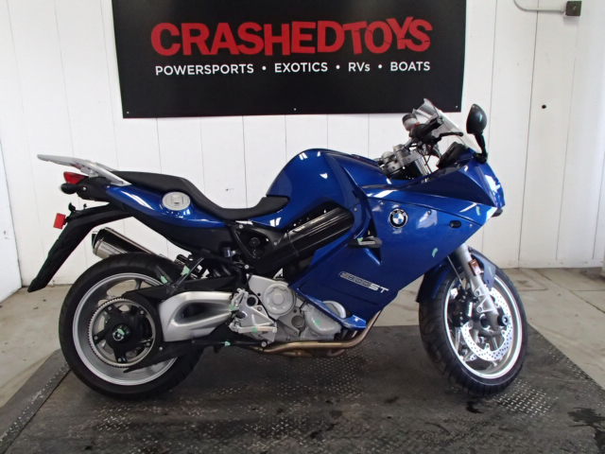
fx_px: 489
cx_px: 302
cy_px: 227
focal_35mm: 28
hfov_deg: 63.4
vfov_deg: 49.7
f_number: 3.9
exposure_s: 1/250
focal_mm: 5
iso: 800
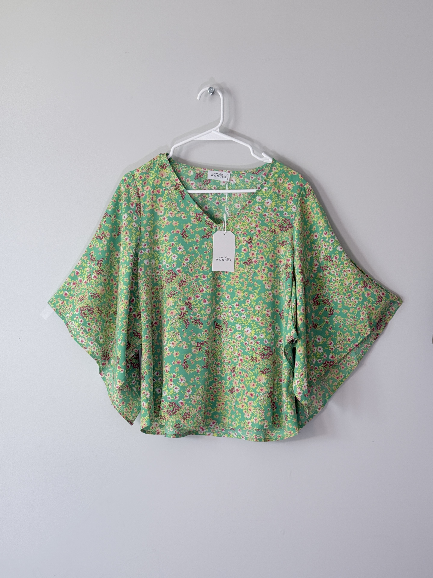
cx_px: 216
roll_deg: -0.9
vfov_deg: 39.7
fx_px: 801
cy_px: 289
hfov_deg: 30.3
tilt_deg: +1.9
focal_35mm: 48
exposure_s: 1/144
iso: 64
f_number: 1.78
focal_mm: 6.76
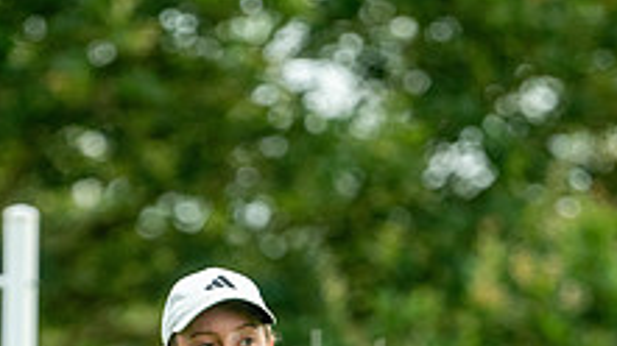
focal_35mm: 959
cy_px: 527
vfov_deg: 1.3
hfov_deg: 2.3
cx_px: 257
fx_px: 15680
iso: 500
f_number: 5
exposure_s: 1/1000
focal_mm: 300
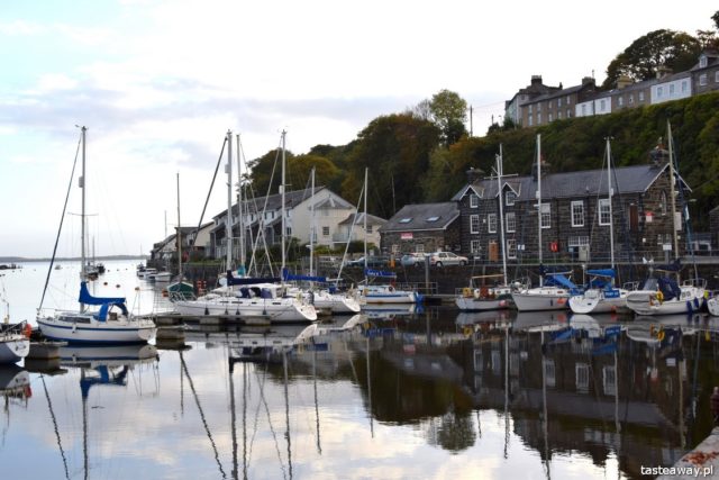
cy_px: 240
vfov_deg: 28.1
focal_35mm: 48
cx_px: 360
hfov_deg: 41.1
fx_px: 959
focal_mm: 32
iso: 250
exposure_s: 1/250
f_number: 8
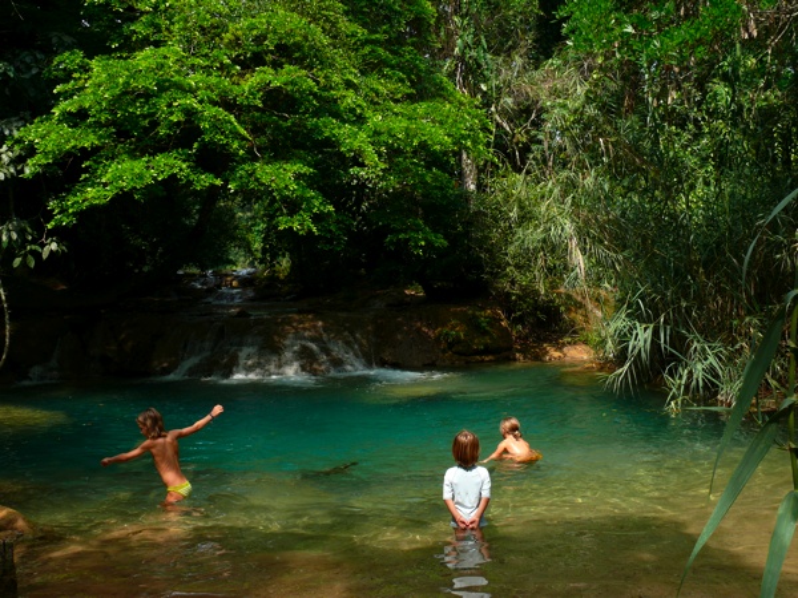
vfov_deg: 40.7
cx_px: 399
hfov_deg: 52.6
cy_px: 299
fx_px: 807
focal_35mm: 35
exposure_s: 1/250
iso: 100
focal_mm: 7.4
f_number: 4.5
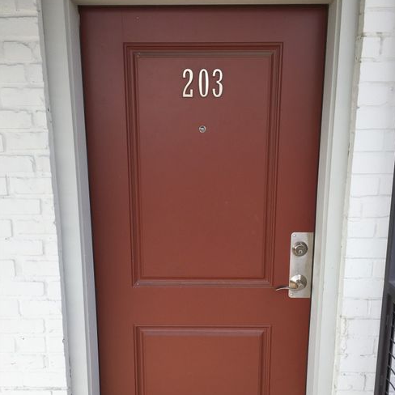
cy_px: 247
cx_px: 200
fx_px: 452
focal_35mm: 35
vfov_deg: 46.8
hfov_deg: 47.2
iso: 32
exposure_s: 1/557
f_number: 2.2
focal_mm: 4.15
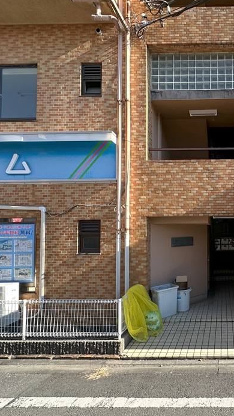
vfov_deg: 81.1
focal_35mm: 22
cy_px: 223
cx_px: 222
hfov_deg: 45.3
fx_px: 243
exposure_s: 1/285
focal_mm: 2.22
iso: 40
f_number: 2.2
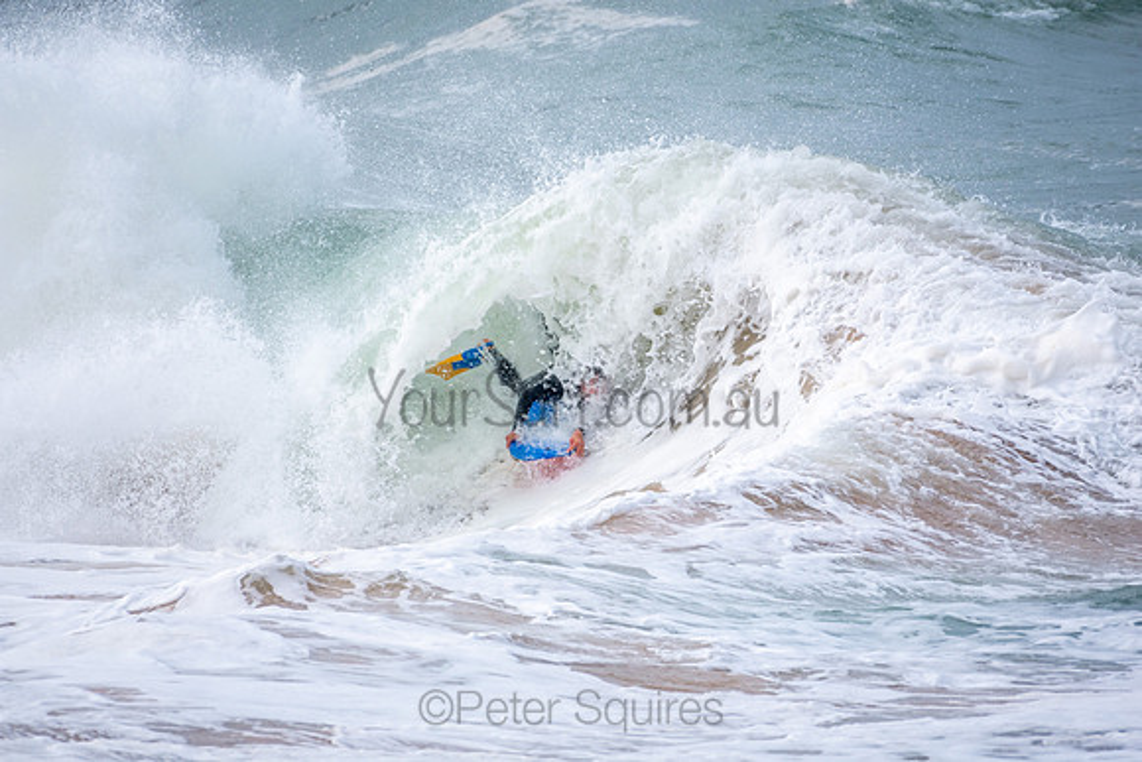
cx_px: 571
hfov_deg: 2.7
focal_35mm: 750
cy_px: 381
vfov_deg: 1.8
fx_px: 23796
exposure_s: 1/1000
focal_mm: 500
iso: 220
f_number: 5.6
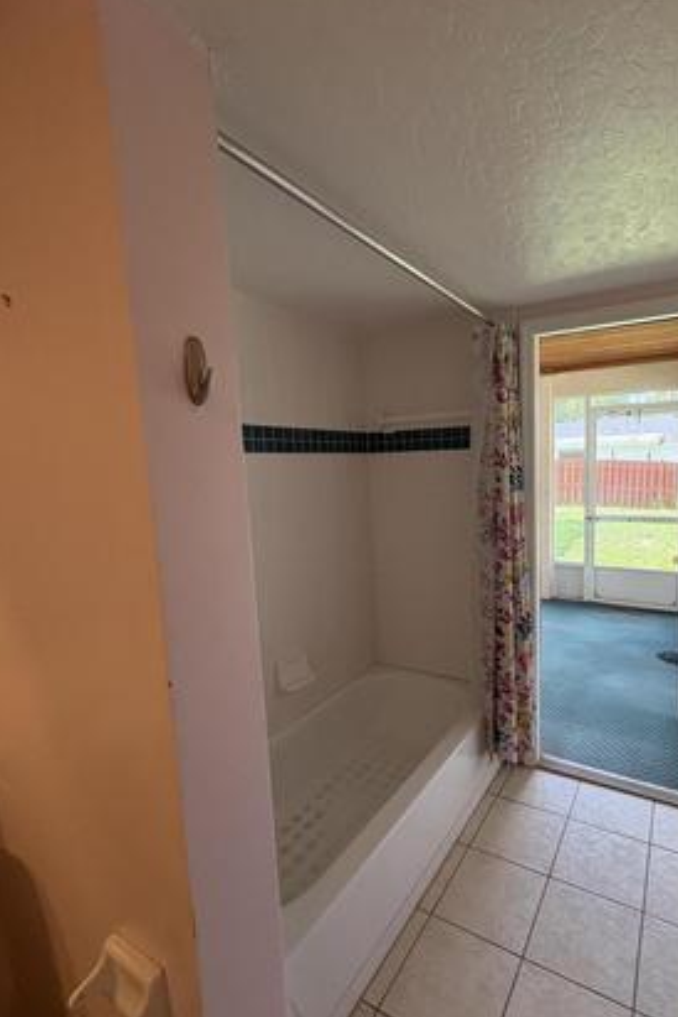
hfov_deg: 69.0
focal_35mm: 17
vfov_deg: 93.3
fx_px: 480
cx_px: 436
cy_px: 522
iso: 200
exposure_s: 1/120
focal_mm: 2.22
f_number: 2.2
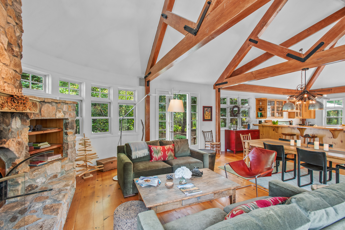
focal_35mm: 17
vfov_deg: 70.5
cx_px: 172
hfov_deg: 93.3
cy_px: 115
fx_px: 163
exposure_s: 1/1.67
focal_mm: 17
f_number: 7.1
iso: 400
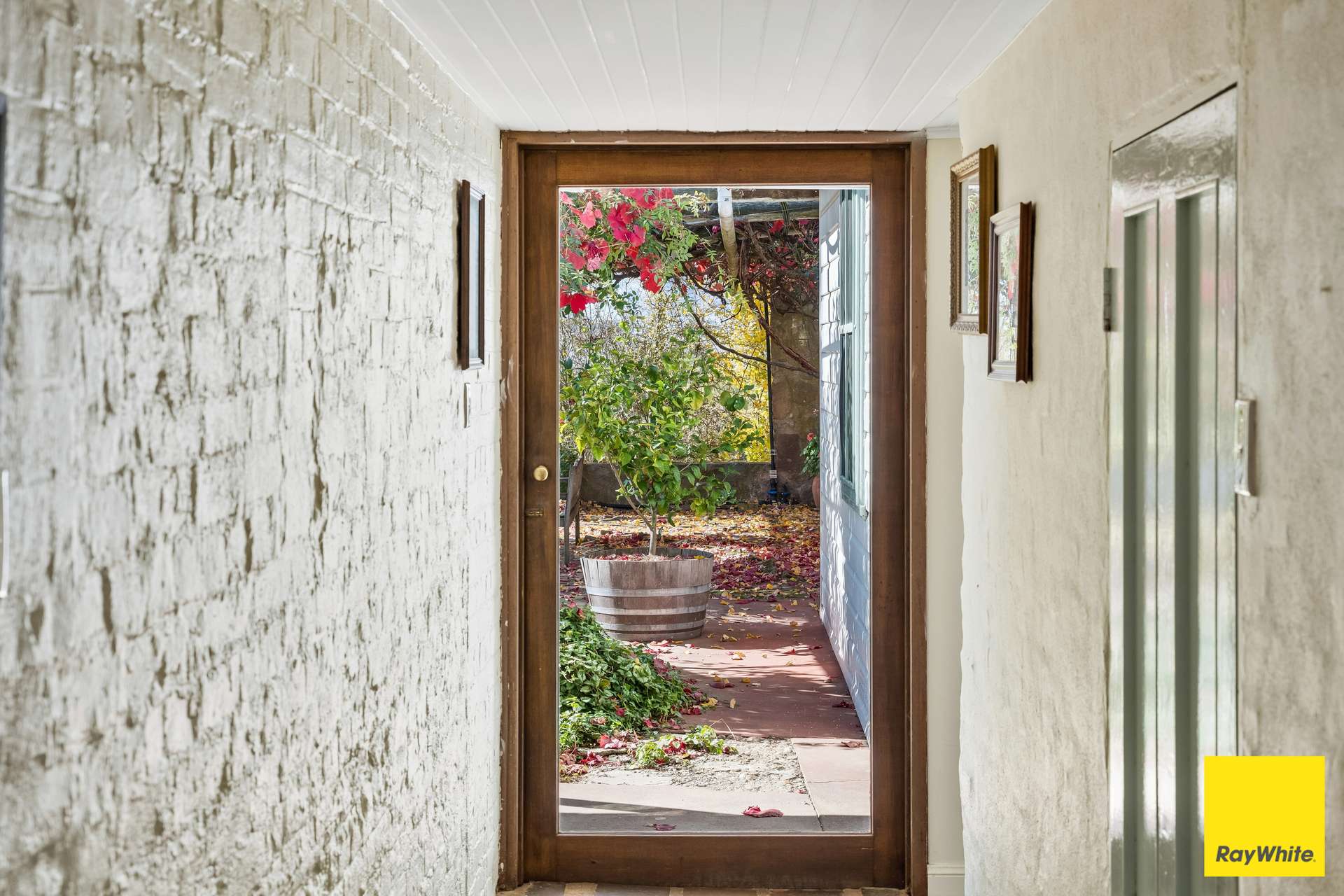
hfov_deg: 39.3
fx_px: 1881
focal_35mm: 50
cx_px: 672
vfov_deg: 26.8
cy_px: 448
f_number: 8
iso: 500
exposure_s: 1/100
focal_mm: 50.4
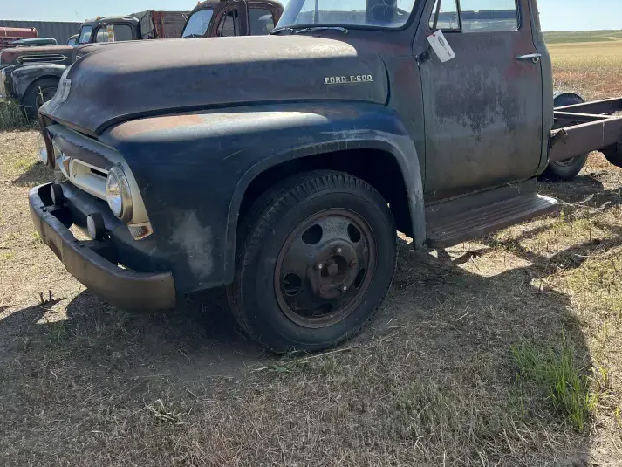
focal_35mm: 35
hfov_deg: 52.1
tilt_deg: -10.5
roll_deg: +0.1
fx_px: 629
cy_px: 167
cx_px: 389
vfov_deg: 40.3
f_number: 1.5
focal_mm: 5.7
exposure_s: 1/2632
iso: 50
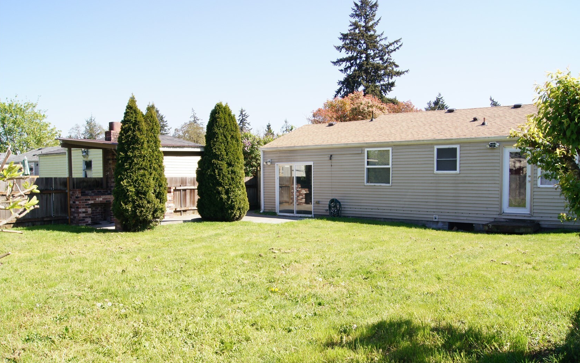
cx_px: 294
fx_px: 443
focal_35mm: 28
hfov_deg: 66.5
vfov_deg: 44.5
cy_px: 191
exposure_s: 1/80
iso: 100
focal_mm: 18
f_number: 14
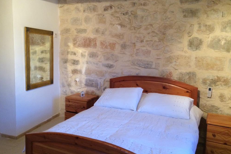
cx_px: 114
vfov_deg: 42.3
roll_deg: -1.0
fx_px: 199
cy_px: 75
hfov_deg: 60.3
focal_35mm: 31
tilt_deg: -7.8
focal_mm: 4.15
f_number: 2.2
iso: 250
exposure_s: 1/20
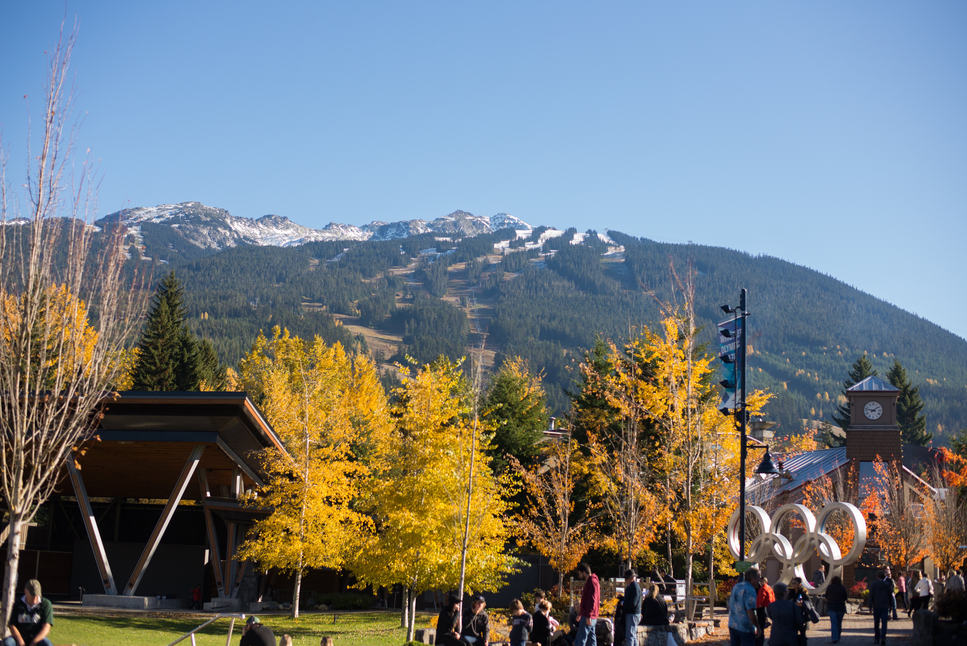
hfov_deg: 39.6
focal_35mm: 50
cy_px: 323
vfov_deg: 27.0
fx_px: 1344
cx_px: 484
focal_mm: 50
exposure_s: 1/4000
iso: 640
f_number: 3.2
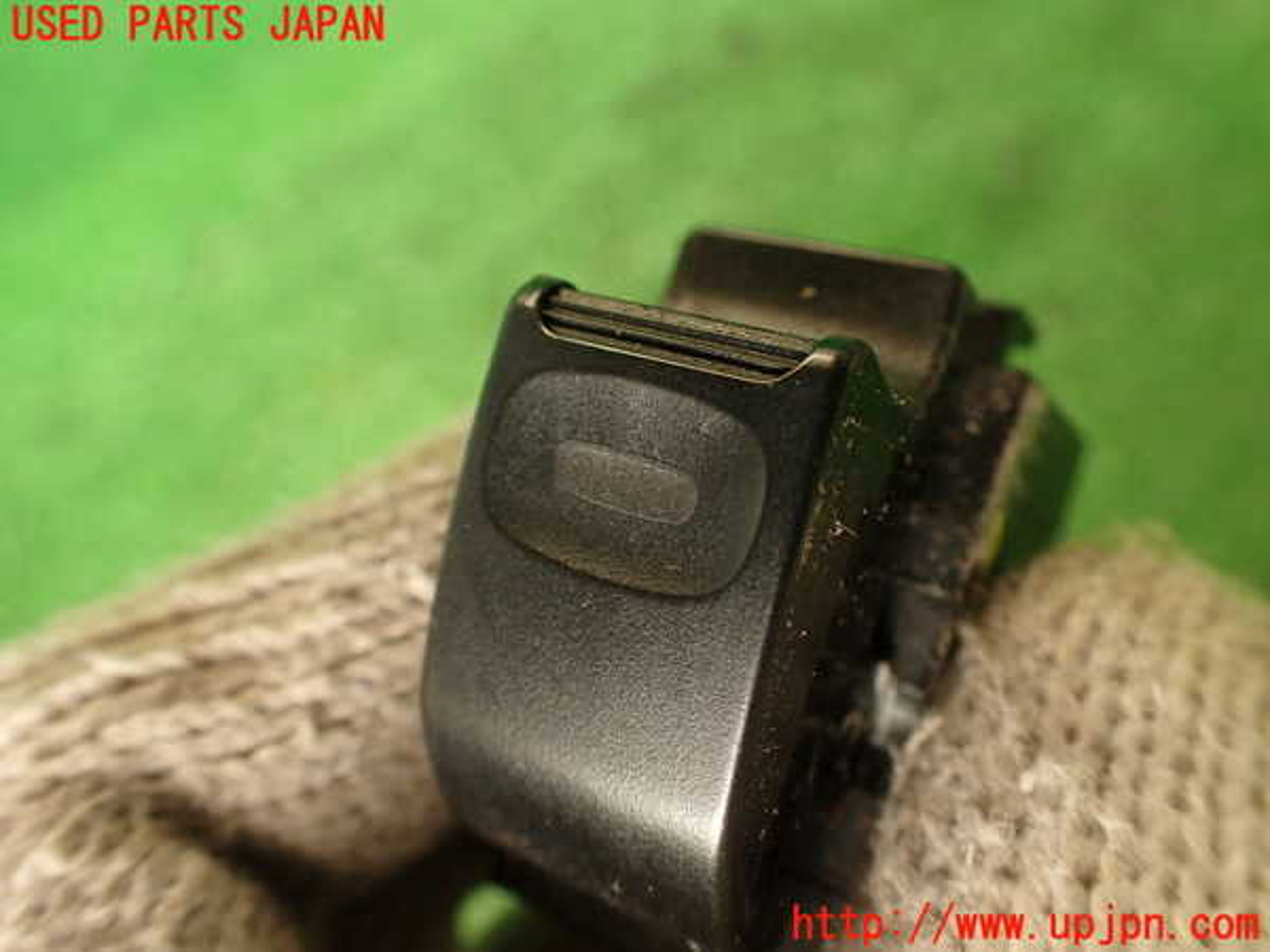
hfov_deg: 60.0
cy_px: 476
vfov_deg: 46.8
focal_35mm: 30
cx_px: 635
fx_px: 1101
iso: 200
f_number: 2.3
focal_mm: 5.4
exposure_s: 1/60
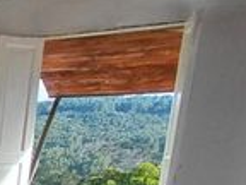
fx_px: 526
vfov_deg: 18.1
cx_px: -262
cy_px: 262
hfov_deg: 17.5
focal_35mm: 74
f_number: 2.2
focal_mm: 1.64
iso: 40
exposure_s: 1/207
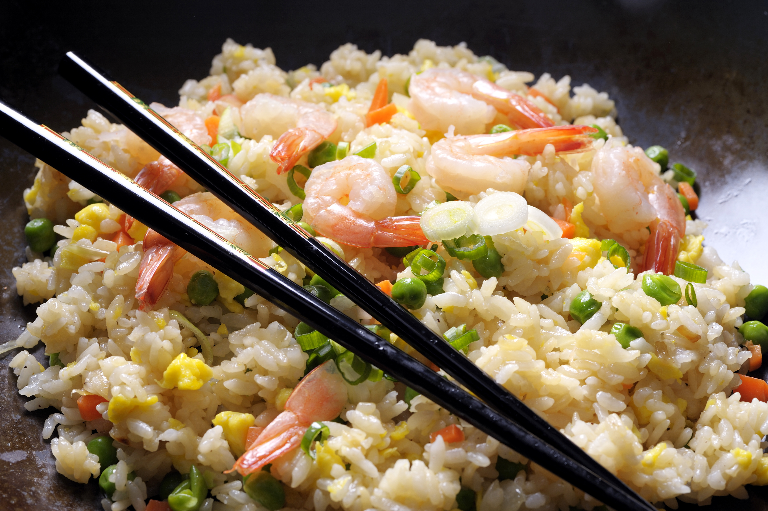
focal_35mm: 50
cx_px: 384
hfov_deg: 39.6
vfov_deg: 27.0
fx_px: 1066
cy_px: 256
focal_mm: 50
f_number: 11
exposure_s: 1/125
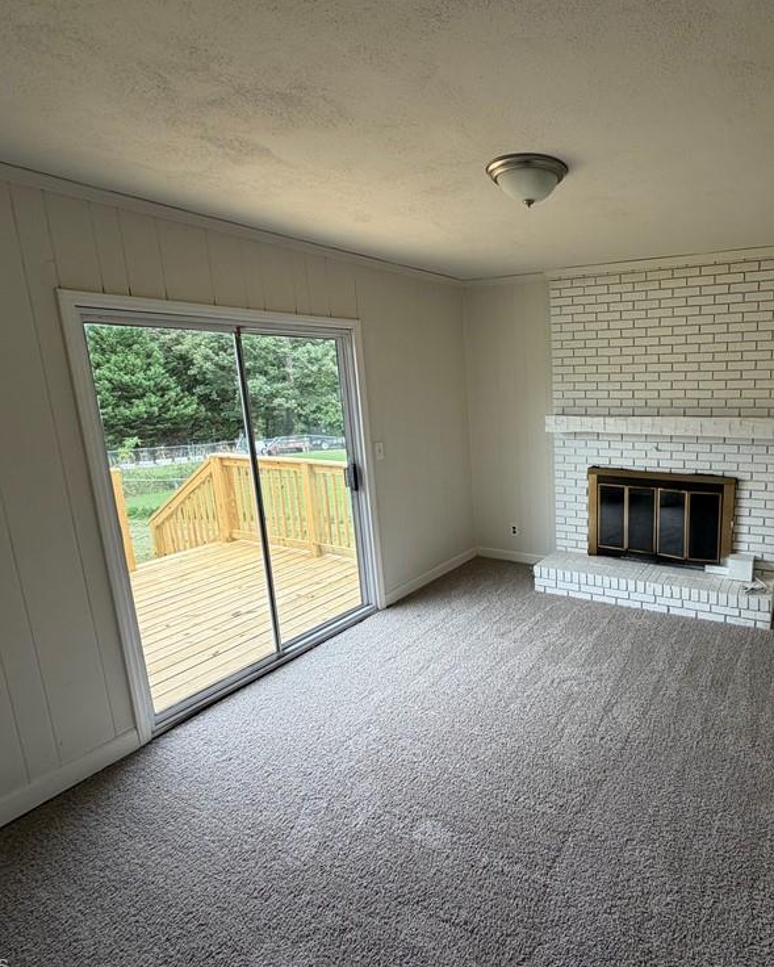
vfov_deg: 83.3
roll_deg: +1.0
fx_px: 544
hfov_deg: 66.1
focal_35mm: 19
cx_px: 587
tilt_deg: -11.0
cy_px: 474
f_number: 2.2
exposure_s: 1/121
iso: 50
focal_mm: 2.22
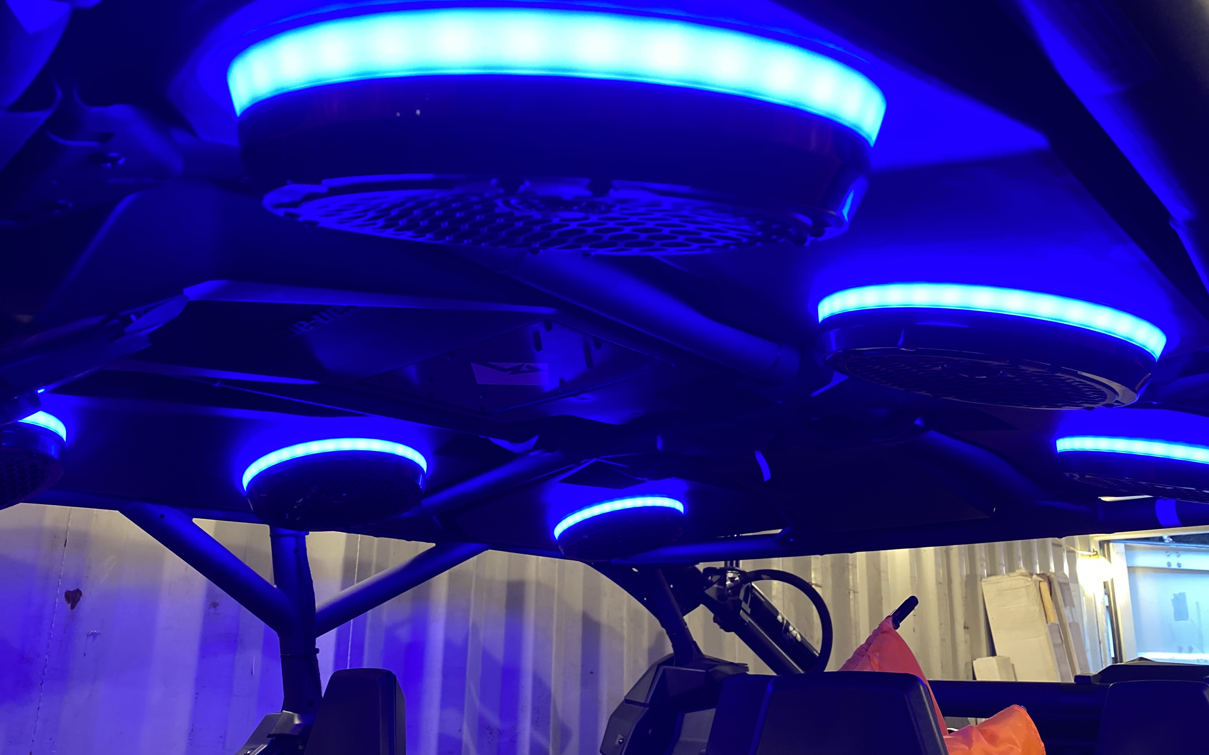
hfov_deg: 66.5
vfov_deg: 44.4
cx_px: 607
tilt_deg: +13.2
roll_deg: -1.6
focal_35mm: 28
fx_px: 923
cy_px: 438
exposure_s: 1/31
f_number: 1.8
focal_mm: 4.25
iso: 500
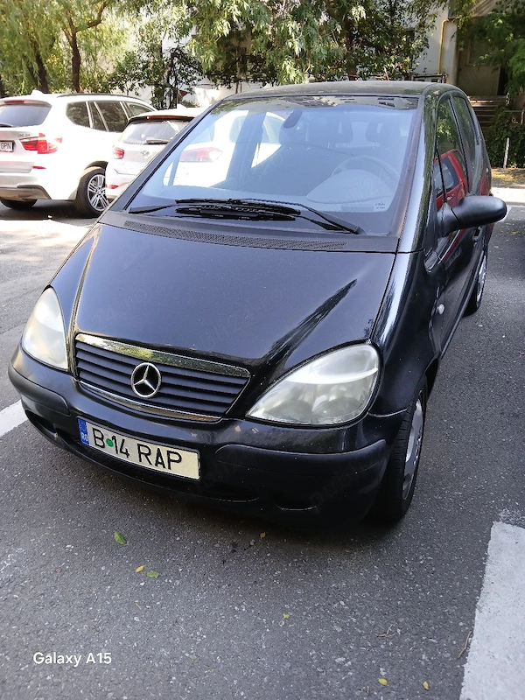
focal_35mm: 26
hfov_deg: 53.1
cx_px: 262
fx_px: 526
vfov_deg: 67.3
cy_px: 350
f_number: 1.8
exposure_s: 1/50
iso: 20
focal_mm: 3.98
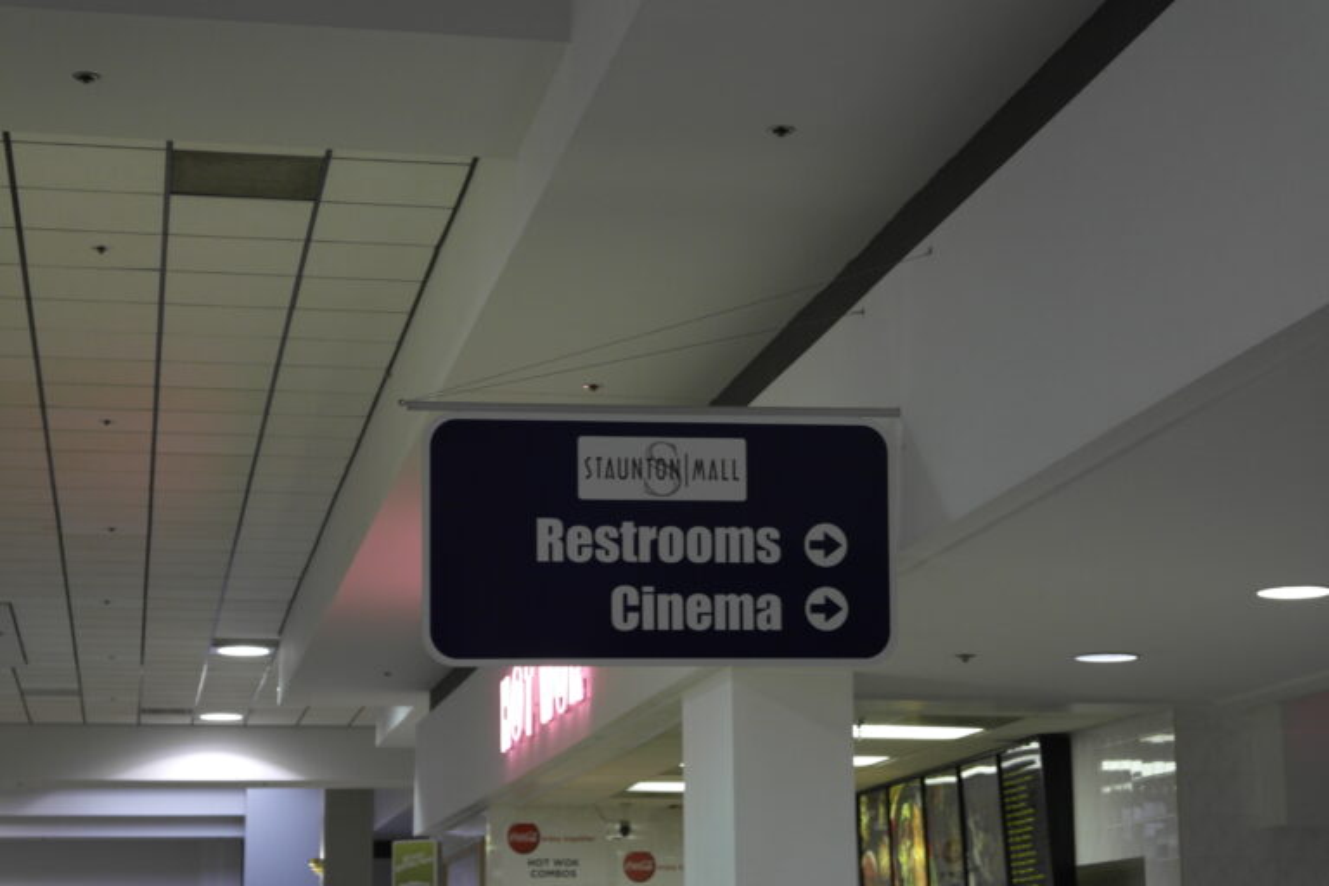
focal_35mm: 77
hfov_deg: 26.3
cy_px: 443
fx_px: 2842
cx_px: 664
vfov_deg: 17.7
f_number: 5.6
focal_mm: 50
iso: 400
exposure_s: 1/40
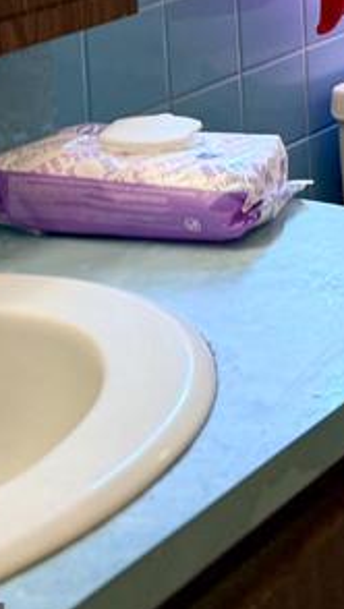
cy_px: -108
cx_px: 806
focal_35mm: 91
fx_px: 1471
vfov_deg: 21.8
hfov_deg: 11.3
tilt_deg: -5.1
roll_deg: +0.2
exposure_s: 1/60
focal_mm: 6.76
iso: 160
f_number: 1.78
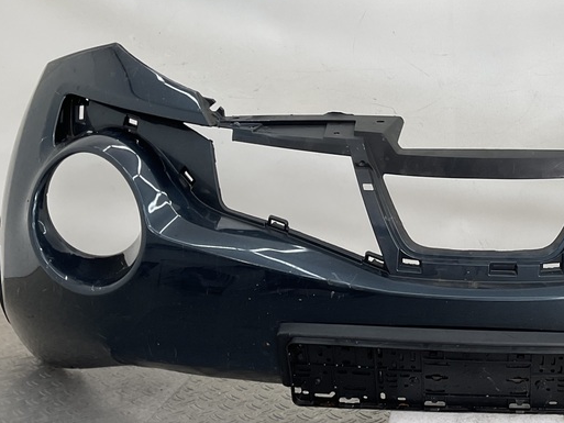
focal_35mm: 57
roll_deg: -0.3
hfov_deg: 32.3
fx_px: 929
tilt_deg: -8.3
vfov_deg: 25.6
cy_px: 171
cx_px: 495
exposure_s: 1/129
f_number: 1.8
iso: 16
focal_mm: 3
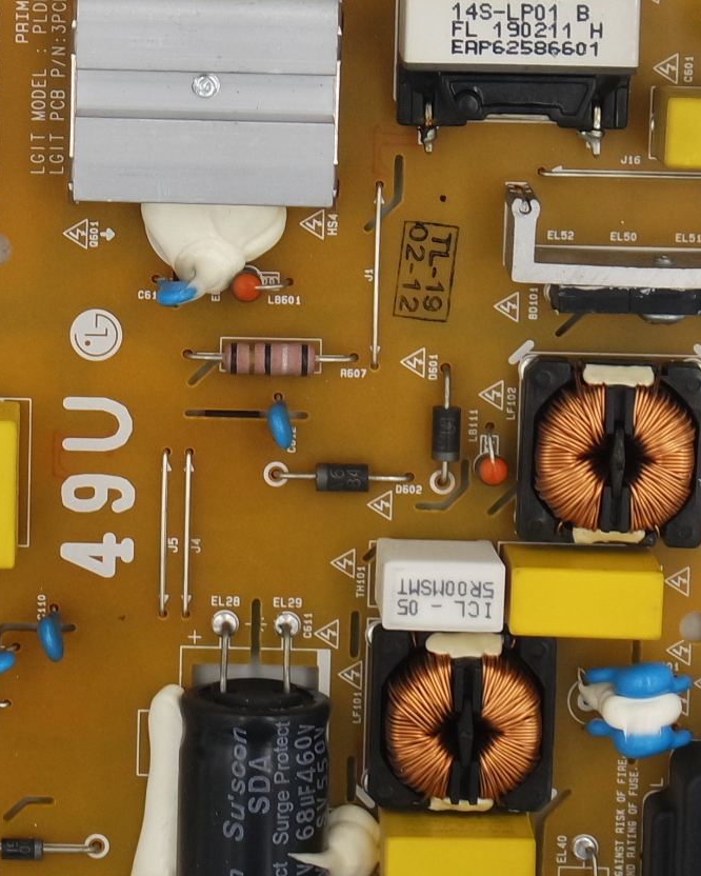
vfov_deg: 12.7
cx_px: 104
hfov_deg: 10.2
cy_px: 160
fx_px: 3915
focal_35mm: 151
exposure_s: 1/125
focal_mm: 17
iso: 160
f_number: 5
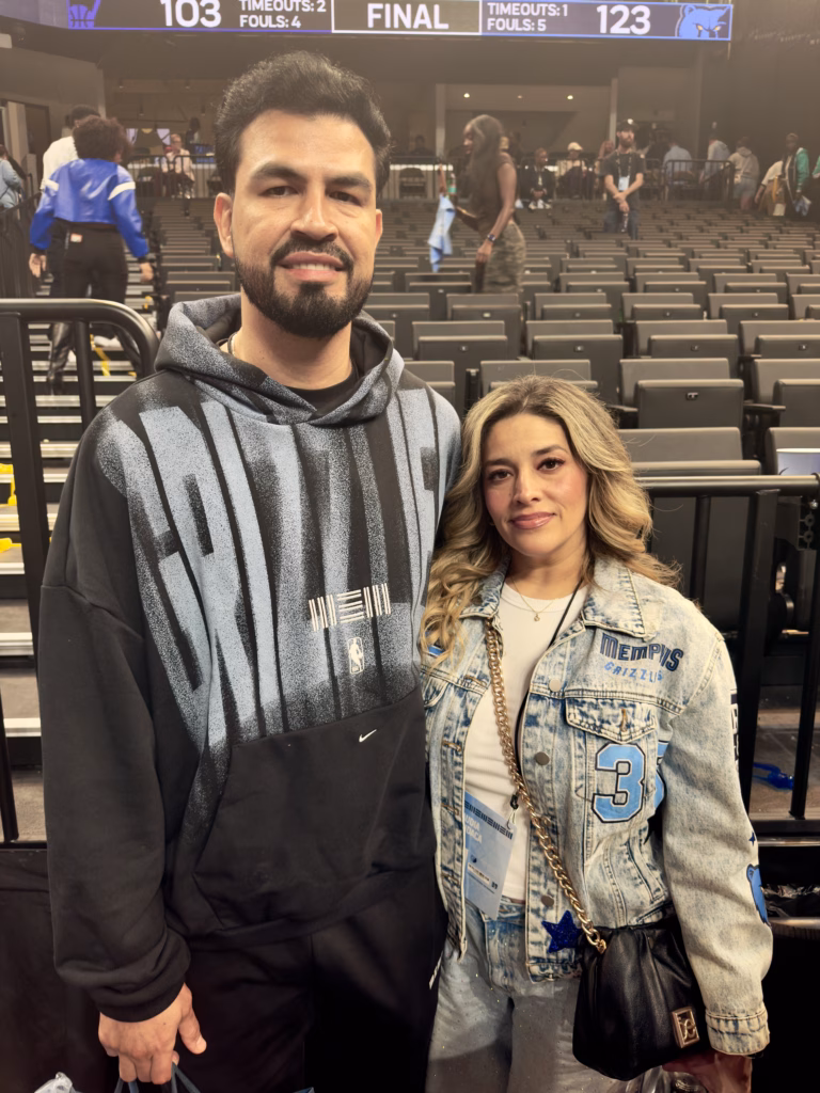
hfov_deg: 56.8
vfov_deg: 71.6
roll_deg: +0.7
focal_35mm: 24
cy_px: 546
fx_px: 758
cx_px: 410
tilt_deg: -10.7
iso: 80
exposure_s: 1/60
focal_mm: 6.76
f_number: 1.78
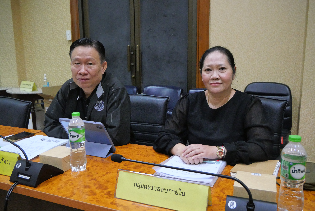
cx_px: 158
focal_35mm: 31
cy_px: 106
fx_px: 271
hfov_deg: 60.3
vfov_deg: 42.4
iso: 4000
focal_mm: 15
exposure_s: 1/80
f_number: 4.5
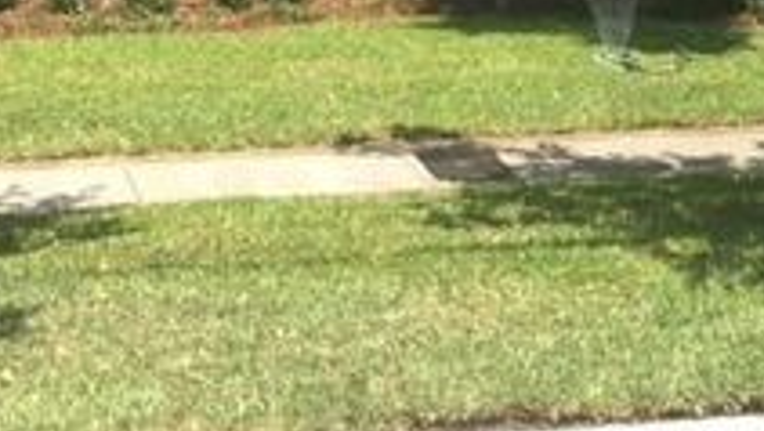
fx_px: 1723
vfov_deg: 13.4
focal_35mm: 85
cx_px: 416
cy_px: -219
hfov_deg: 25.0
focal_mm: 4.12
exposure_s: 1/630
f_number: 2.4
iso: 50
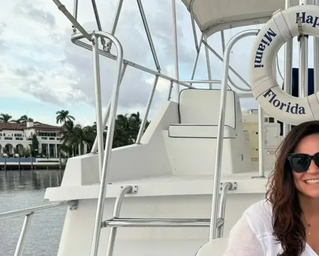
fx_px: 463
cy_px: 208
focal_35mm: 49
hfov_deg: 34.9
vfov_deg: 30.1
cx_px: 310
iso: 80
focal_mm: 6.76
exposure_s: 1/633
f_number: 1.78
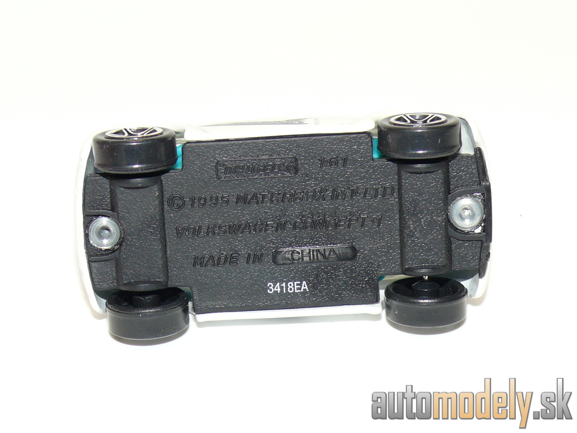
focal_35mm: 105
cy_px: 216
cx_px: 288
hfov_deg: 18.7
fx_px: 1750
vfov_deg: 14.1
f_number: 4
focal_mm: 13.7
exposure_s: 1/30
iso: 100
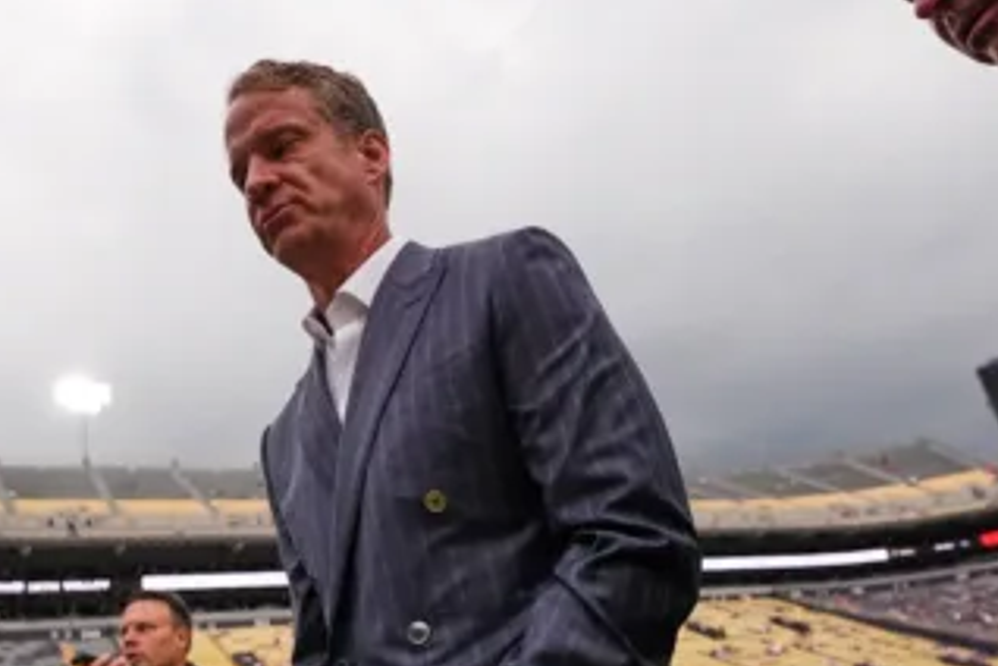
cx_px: 380
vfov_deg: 39.0
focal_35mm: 33
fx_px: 915
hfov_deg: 56.6
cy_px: 493
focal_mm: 14
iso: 6400
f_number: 2.8
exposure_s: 1/40000
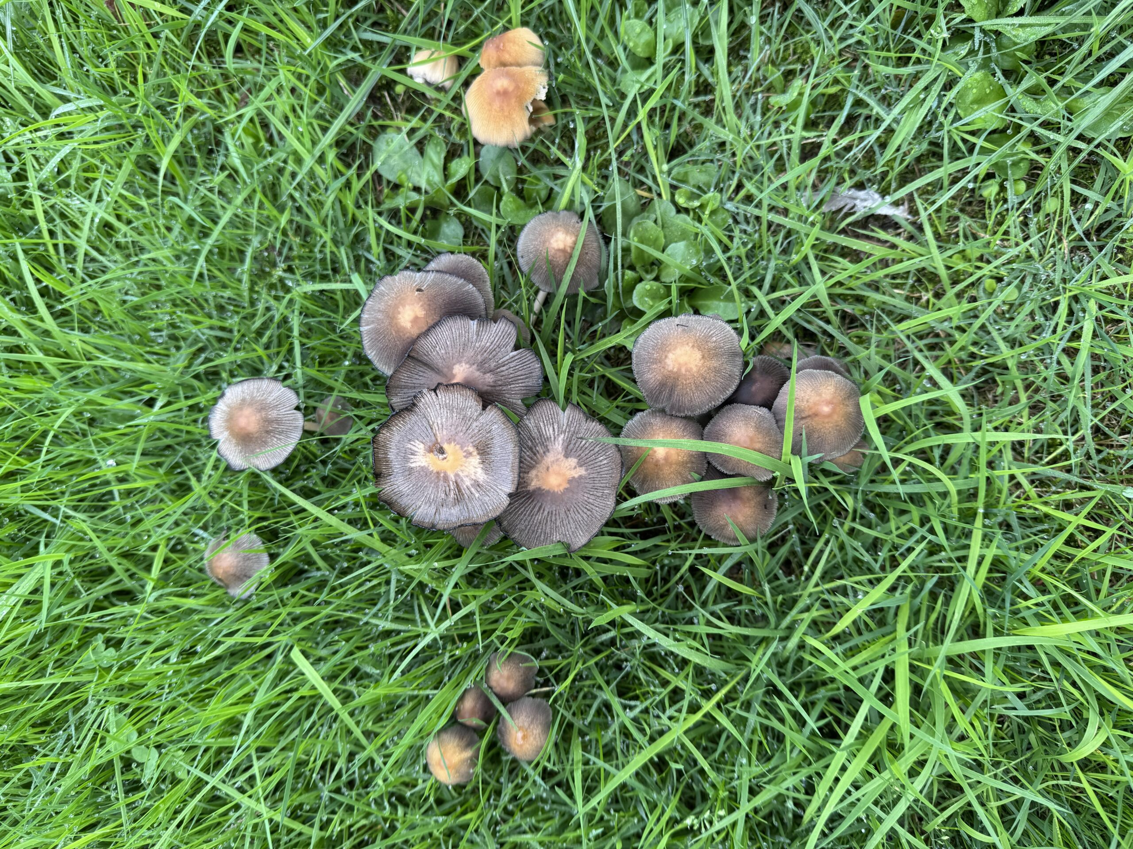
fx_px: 786
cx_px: 566
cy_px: 424
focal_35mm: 24
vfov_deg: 56.8
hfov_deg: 71.6
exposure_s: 1/187
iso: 64
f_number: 1.78
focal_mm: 6.76
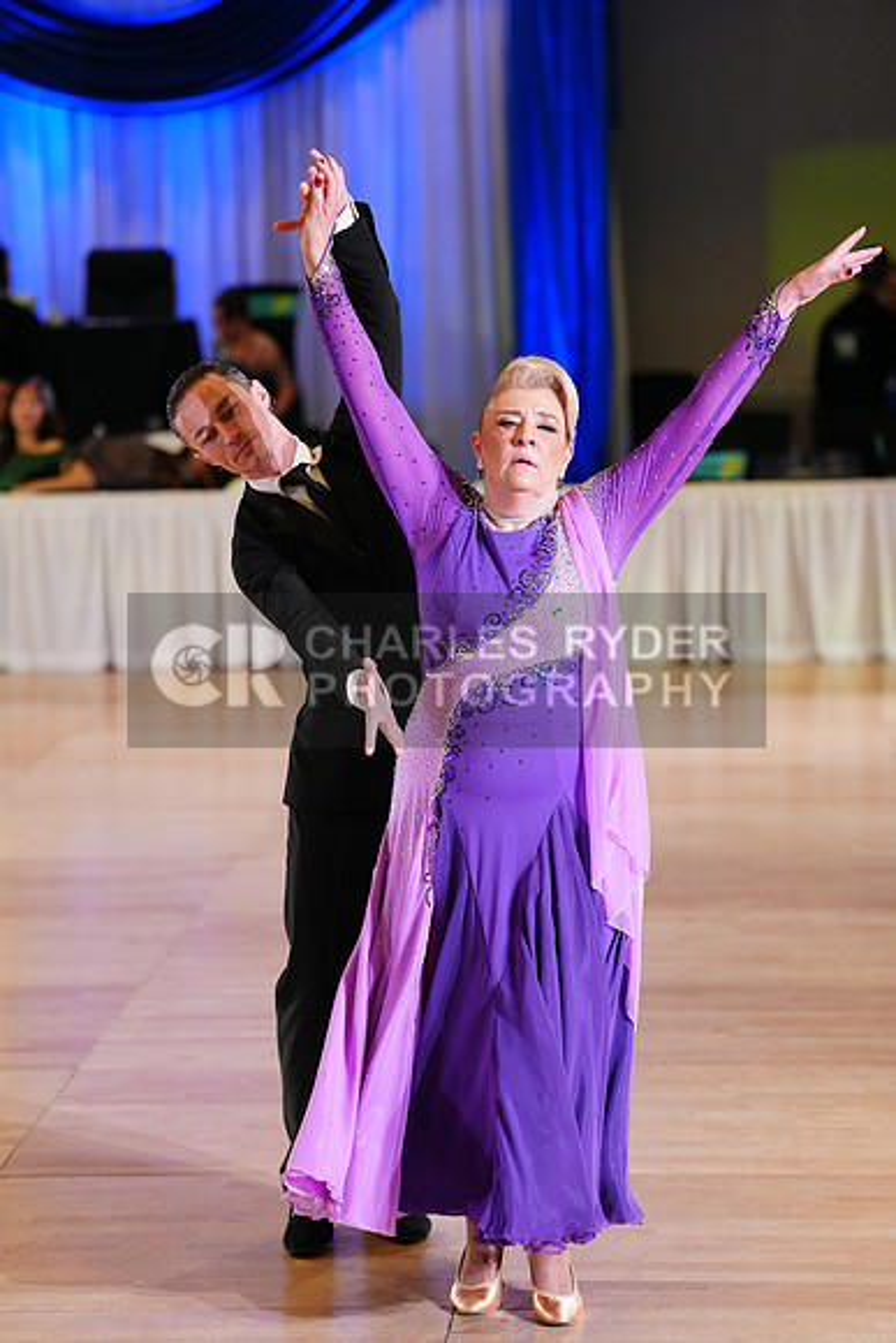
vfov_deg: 18.9
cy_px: 672
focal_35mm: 108
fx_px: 4029
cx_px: 448
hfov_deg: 12.7
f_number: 2.8
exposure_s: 1/500
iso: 2500
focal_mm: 108
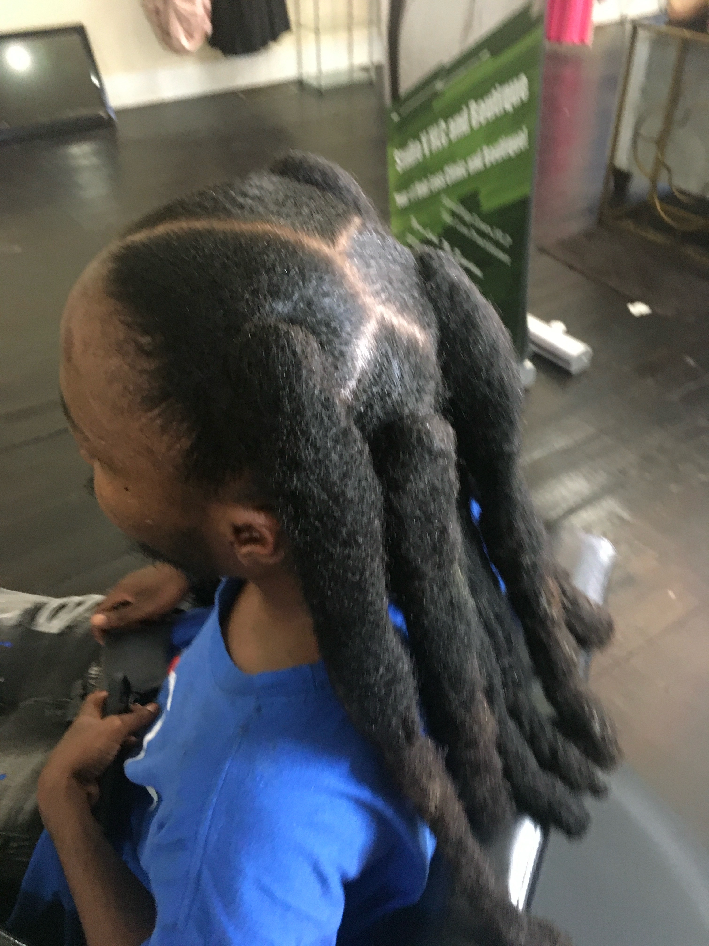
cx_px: 354
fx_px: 792
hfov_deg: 48.2
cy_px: 473
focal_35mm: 29
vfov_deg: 61.7
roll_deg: +0.8
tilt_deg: -36.3
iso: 200
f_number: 2.2
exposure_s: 1/15
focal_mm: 4.15
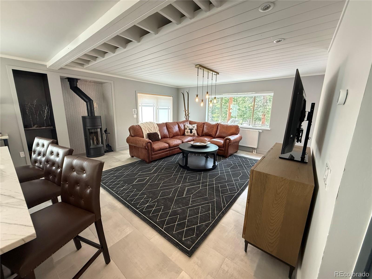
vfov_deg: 85.7
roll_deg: -0.8
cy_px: 140
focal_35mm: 14
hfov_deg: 102.1
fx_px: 150
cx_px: 186
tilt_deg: -9.8
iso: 640
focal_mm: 2.22
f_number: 2.2
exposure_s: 1/120
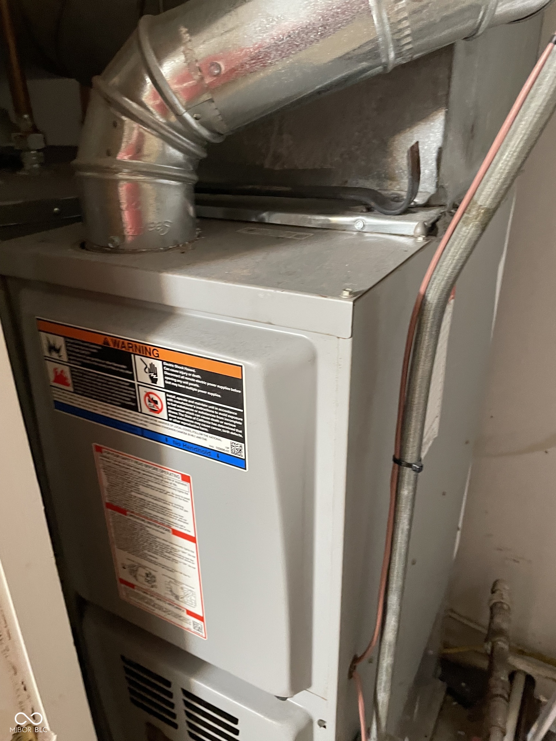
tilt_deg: -24.9
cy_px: 370
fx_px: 557
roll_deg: +1.6
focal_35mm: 26
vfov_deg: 67.3
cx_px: 278
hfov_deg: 53.1
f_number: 1.6
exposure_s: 1/40
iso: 500
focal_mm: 4.2
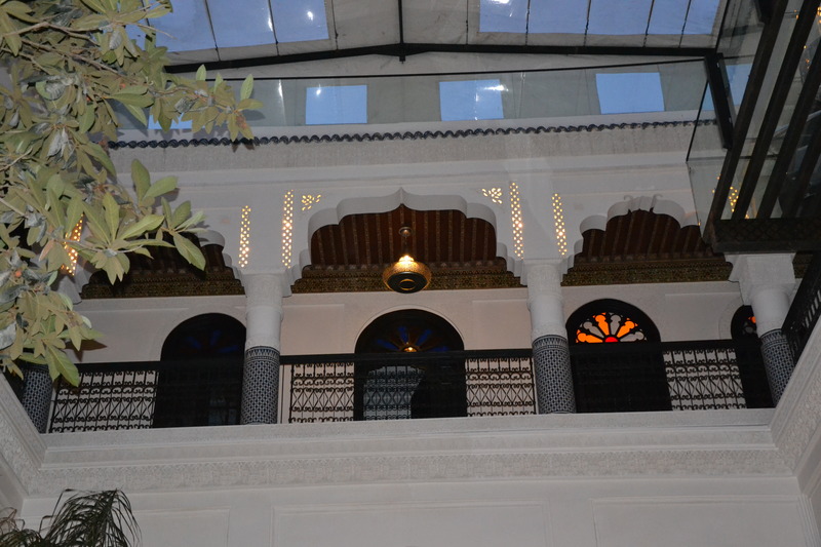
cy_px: 274
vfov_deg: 25.7
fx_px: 1197
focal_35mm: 52
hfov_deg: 37.9
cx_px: 410
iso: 3200
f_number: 4.5
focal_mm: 35
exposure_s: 1/60
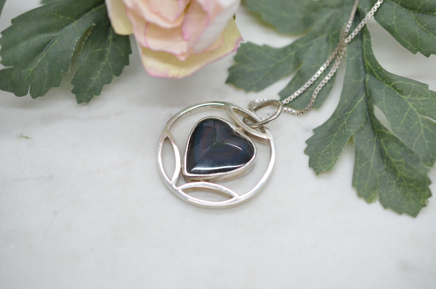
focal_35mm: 60
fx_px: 725
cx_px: 218
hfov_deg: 33.5
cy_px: 144
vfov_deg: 22.5
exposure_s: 1/2500
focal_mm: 40
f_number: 3.5
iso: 2500
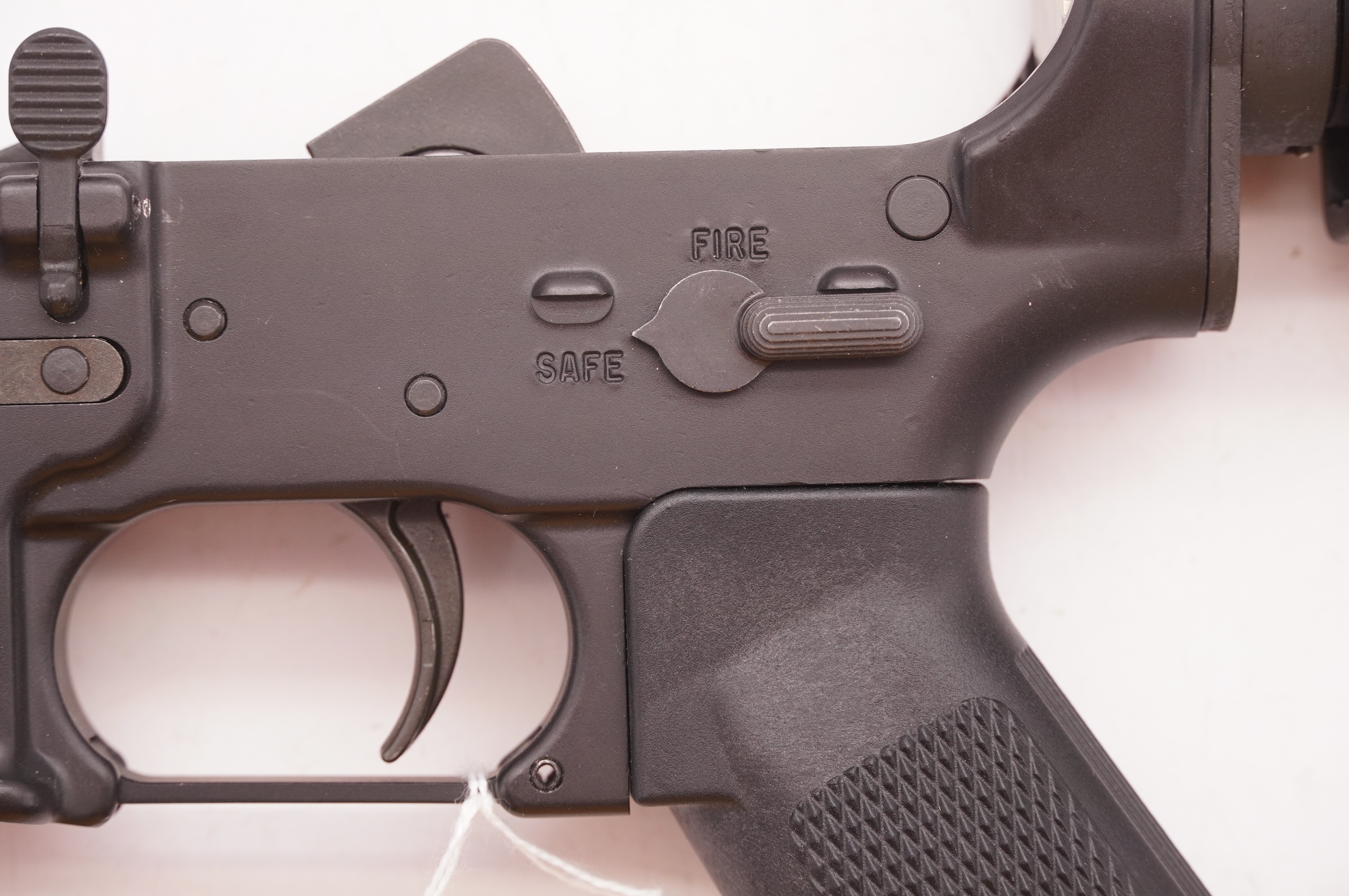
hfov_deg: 17.7
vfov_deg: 11.8
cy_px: 448
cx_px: 674
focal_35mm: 116
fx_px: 4324
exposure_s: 1/125
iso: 640
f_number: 5.6
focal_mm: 77
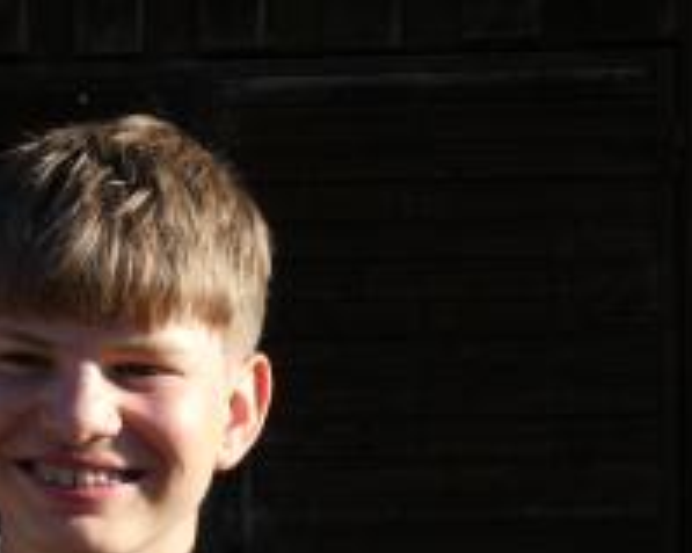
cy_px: 296
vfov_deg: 14.8
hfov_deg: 18.2
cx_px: 73
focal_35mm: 104
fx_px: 2129
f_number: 3.9
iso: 80
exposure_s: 1/500
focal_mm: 9.5
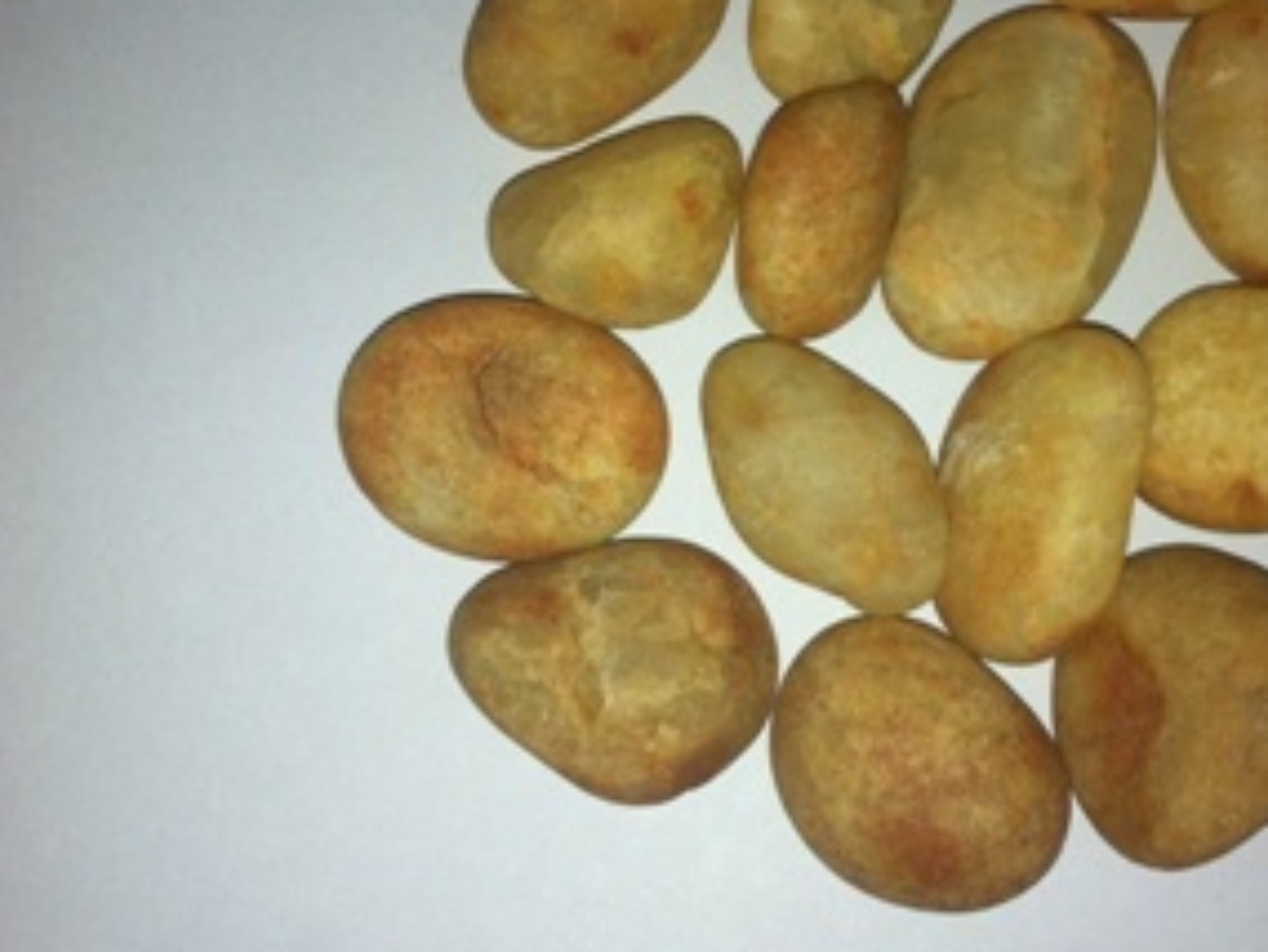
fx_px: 2016
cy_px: 340
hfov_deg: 34.3
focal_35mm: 55
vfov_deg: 26.5
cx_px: 930
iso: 80
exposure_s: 1/167
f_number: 2.8
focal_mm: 3.85
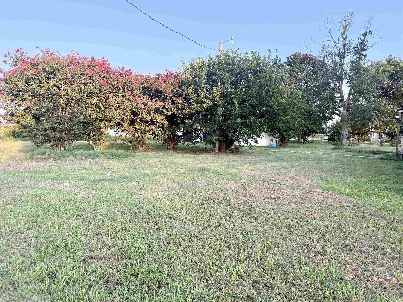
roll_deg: -1.0
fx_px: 279
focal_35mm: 24
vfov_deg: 56.8
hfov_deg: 71.6
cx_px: 202
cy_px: 151
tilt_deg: -4.2
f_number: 1.78
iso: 100
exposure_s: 1/473
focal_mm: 6.76
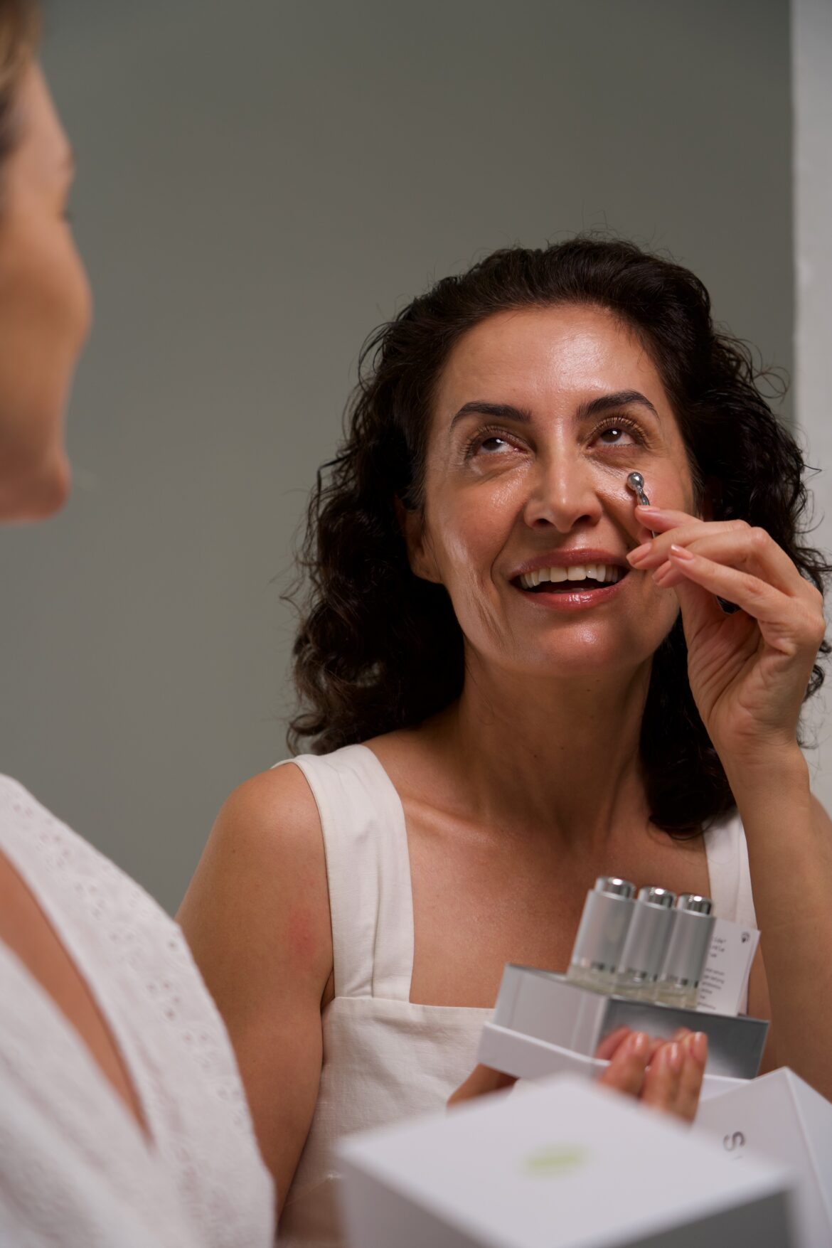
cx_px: 416
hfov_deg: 20.0
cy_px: 624
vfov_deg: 29.7
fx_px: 2357
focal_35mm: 68
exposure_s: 1/160
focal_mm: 68
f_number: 4
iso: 400
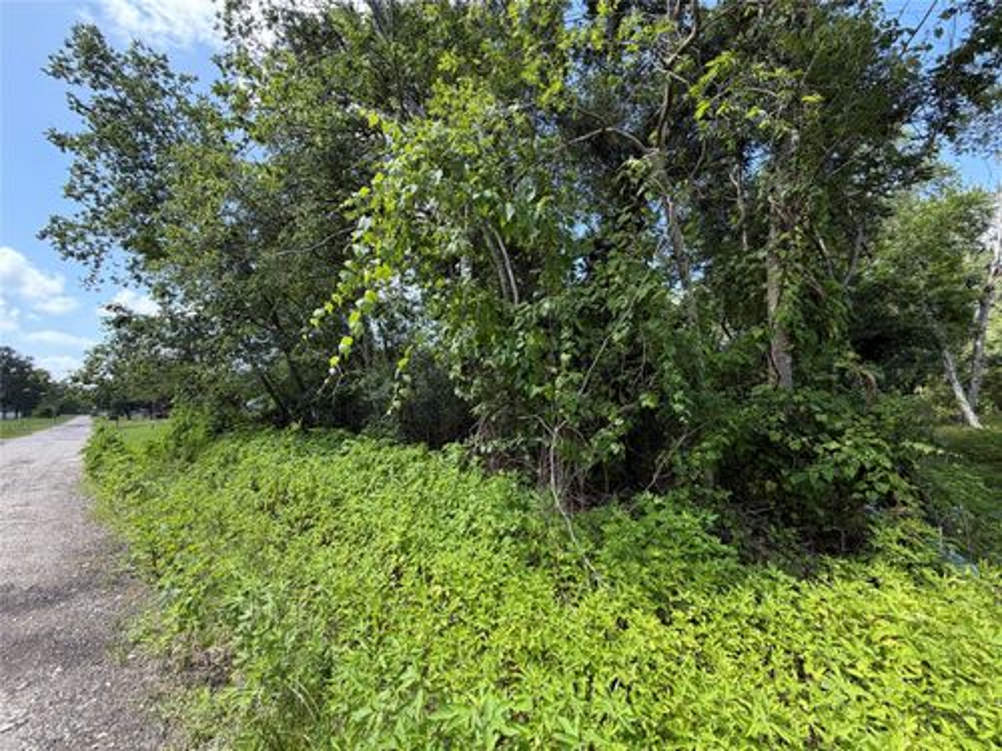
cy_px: 376
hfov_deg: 102.1
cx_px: 501
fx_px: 405
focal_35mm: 14
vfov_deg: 85.7
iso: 50
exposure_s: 1/300
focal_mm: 2.22
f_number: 2.2
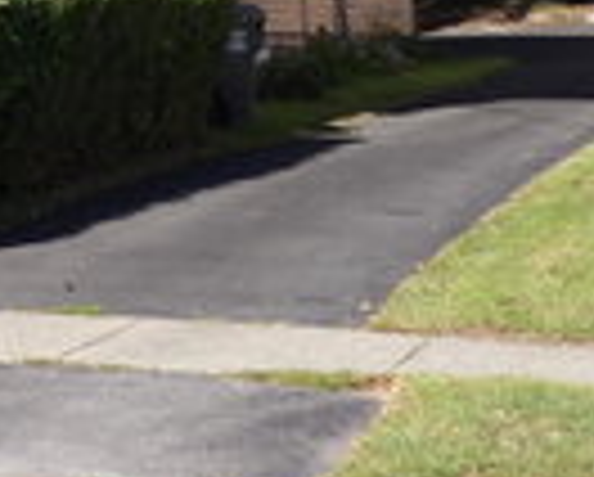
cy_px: -356
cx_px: -261
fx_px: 2201
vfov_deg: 11.5
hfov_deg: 14.5
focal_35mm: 125
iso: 100
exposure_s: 1/924
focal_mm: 5.9
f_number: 3.1
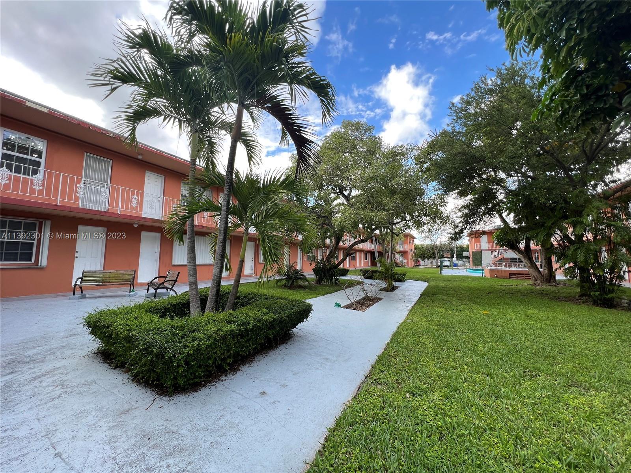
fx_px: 237
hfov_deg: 106.2
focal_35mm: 13
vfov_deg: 89.9
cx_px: 316
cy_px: 236
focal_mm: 1.57
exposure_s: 1/252
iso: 32
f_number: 1.8
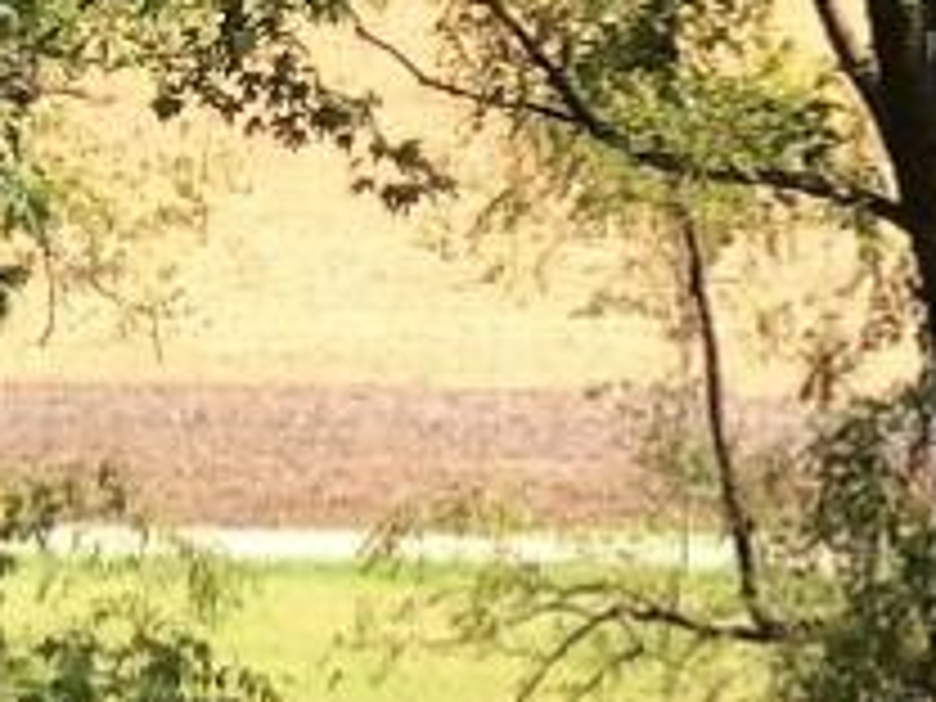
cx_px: 2151
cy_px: 1184
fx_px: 6003
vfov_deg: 6.6
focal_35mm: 222
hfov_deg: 8.3
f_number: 2.4
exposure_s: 1/330
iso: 32
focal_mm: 3.3
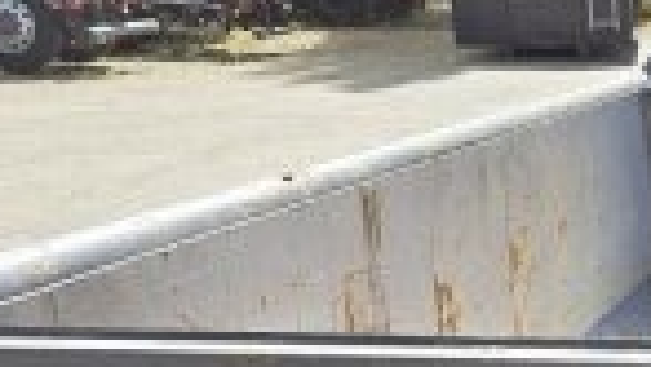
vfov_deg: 10.0
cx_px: 992
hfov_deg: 17.5
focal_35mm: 109
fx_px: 1883
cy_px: 827
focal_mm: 5.4
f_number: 1.8
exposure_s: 1/769
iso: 25
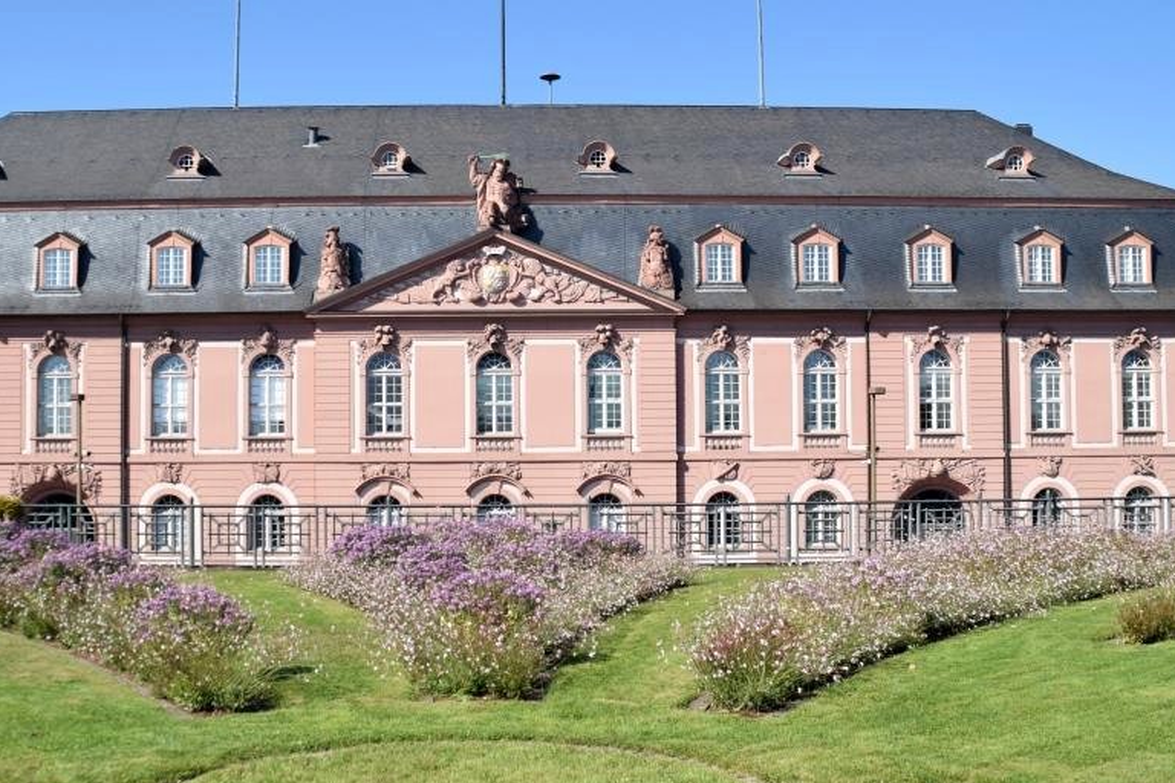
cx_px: 485
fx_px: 1175
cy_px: 412
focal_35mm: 36
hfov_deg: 52.9
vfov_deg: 36.9
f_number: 8
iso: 100
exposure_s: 1/250
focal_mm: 18
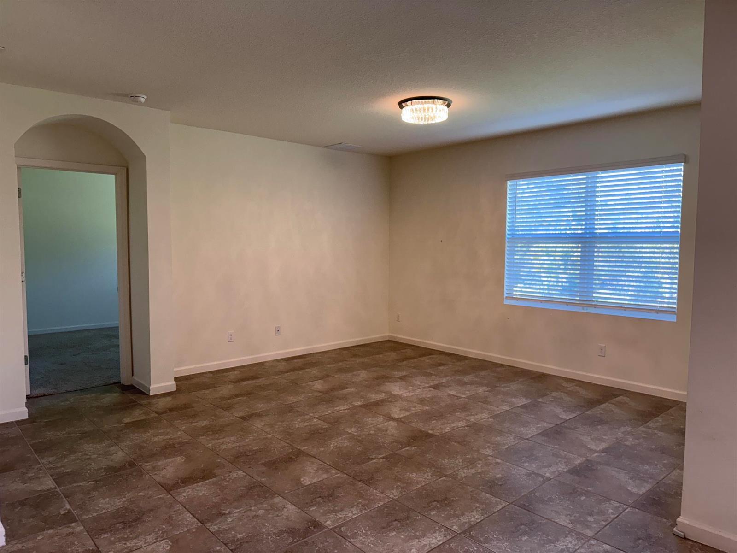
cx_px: 368
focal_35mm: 24
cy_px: 276
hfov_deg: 71.6
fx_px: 511
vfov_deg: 56.8
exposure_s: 1/120
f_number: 1.78
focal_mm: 6.76
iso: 125
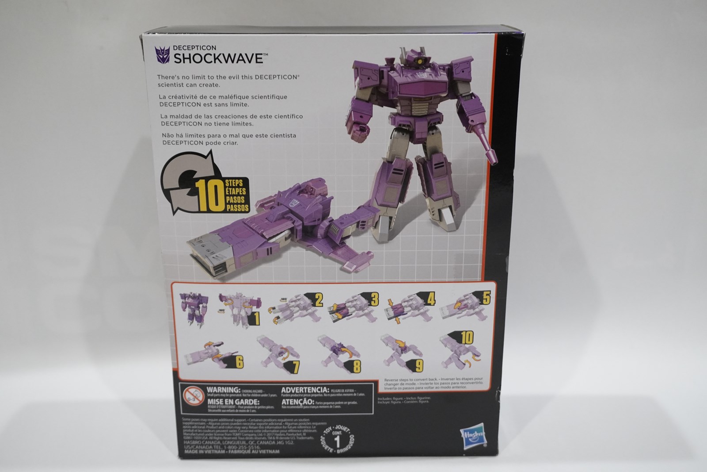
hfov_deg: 49.5
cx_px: 354
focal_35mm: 39
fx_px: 766
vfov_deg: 34.2
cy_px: 236
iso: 2000
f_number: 4.5
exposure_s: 1/40
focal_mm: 26
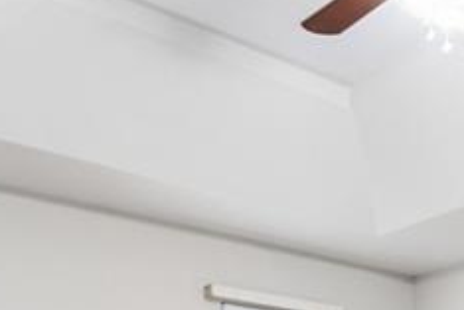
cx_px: 606
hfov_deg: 27.4
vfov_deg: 18.8
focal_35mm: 61
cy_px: 502
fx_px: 787
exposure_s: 1/4
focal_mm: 14
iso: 100
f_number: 8
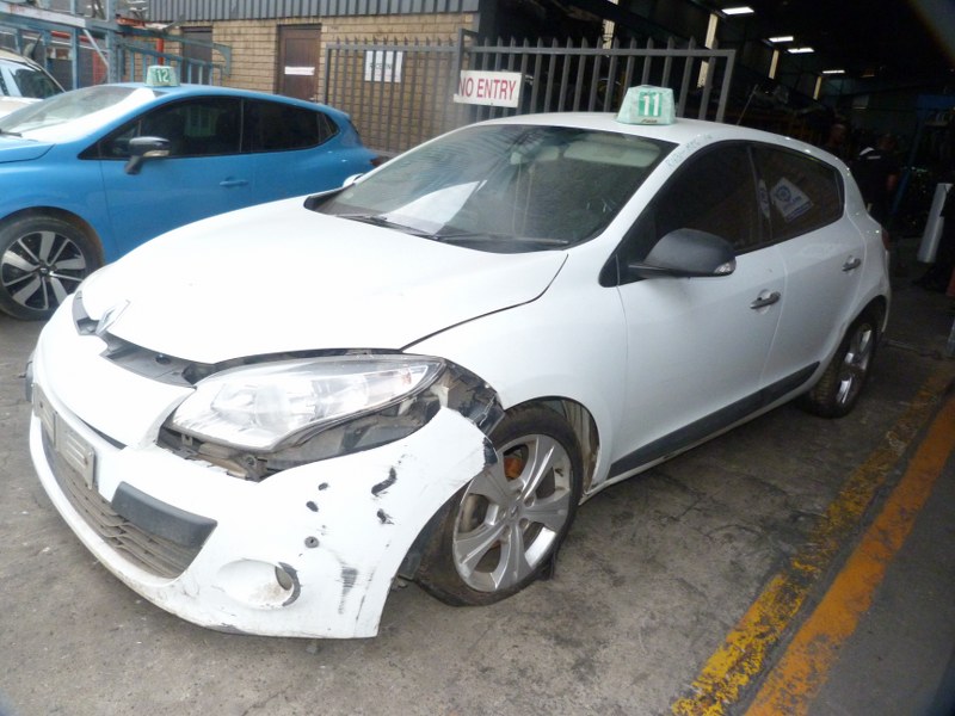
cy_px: 358
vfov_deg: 54.9
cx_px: 478
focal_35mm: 25
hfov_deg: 69.4
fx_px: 690
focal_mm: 4.5
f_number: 2.8
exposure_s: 1/60
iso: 320
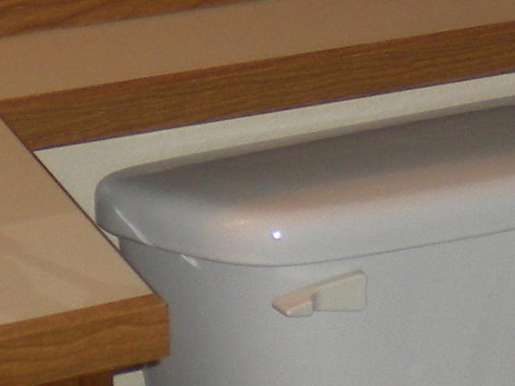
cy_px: -102
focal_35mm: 197
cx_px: 468
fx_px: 2930
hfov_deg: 10.0
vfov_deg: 7.5
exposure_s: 1/60
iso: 94
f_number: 3.1
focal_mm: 6.3
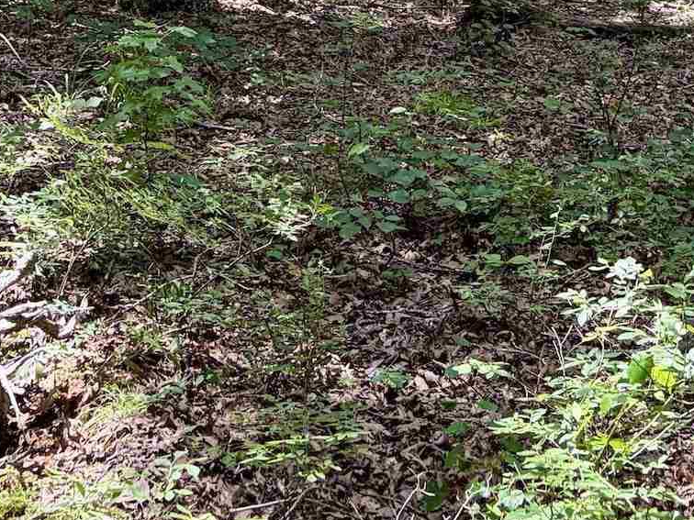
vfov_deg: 15.2
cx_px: 544
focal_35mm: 88
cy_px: -326
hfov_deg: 22.0
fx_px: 1764
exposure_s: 1/276
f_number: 1.6
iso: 50
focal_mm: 5.96
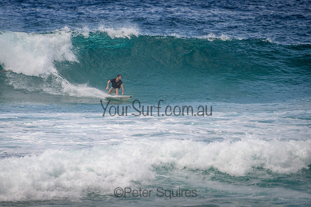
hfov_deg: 3.8
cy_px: 78
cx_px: 113
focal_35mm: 549
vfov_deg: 2.5
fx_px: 4747
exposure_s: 1/2000
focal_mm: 400
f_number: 5.6
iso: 320
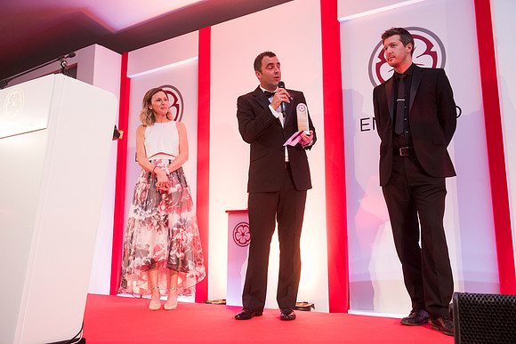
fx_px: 459
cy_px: 172
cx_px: 258
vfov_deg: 41.1
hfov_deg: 58.7
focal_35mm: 32
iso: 1600
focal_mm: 32
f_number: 5.6
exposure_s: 1/80
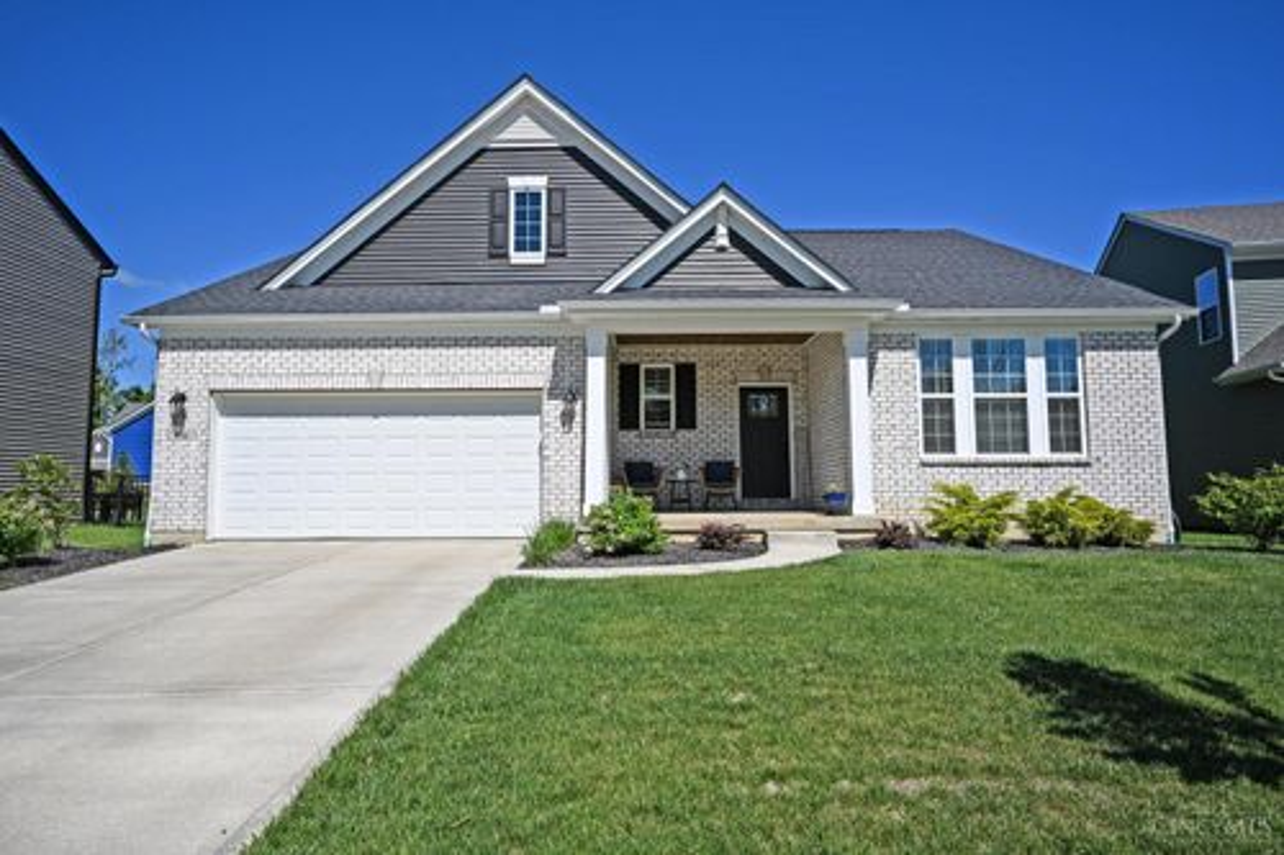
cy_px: 428
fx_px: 731
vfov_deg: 60.7
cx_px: 642
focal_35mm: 20
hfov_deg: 82.6
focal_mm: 20.5
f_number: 8
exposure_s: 1/500
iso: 100
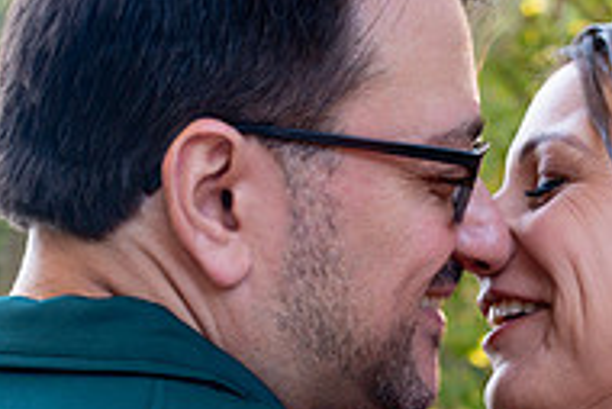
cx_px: 480
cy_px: 359
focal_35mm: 107
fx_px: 1820
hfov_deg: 18.9
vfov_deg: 12.7
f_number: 4.5
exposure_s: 1/100
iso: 500
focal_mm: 35
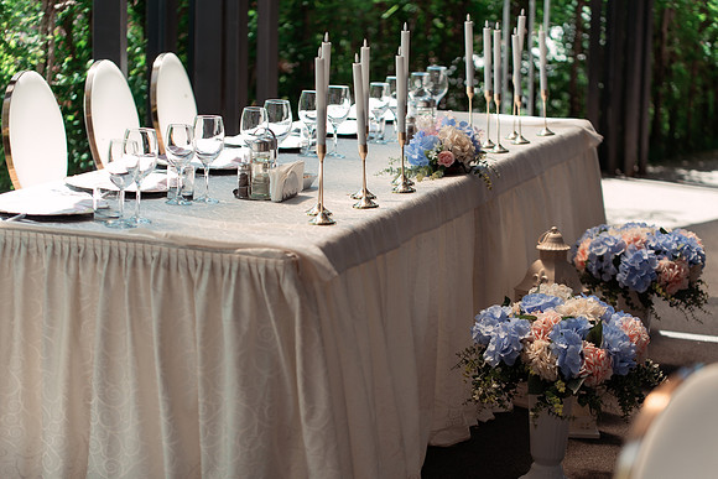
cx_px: 359
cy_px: 240
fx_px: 1795
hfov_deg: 22.6
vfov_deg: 15.2
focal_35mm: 90
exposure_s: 1/640
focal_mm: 90
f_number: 3.2
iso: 200
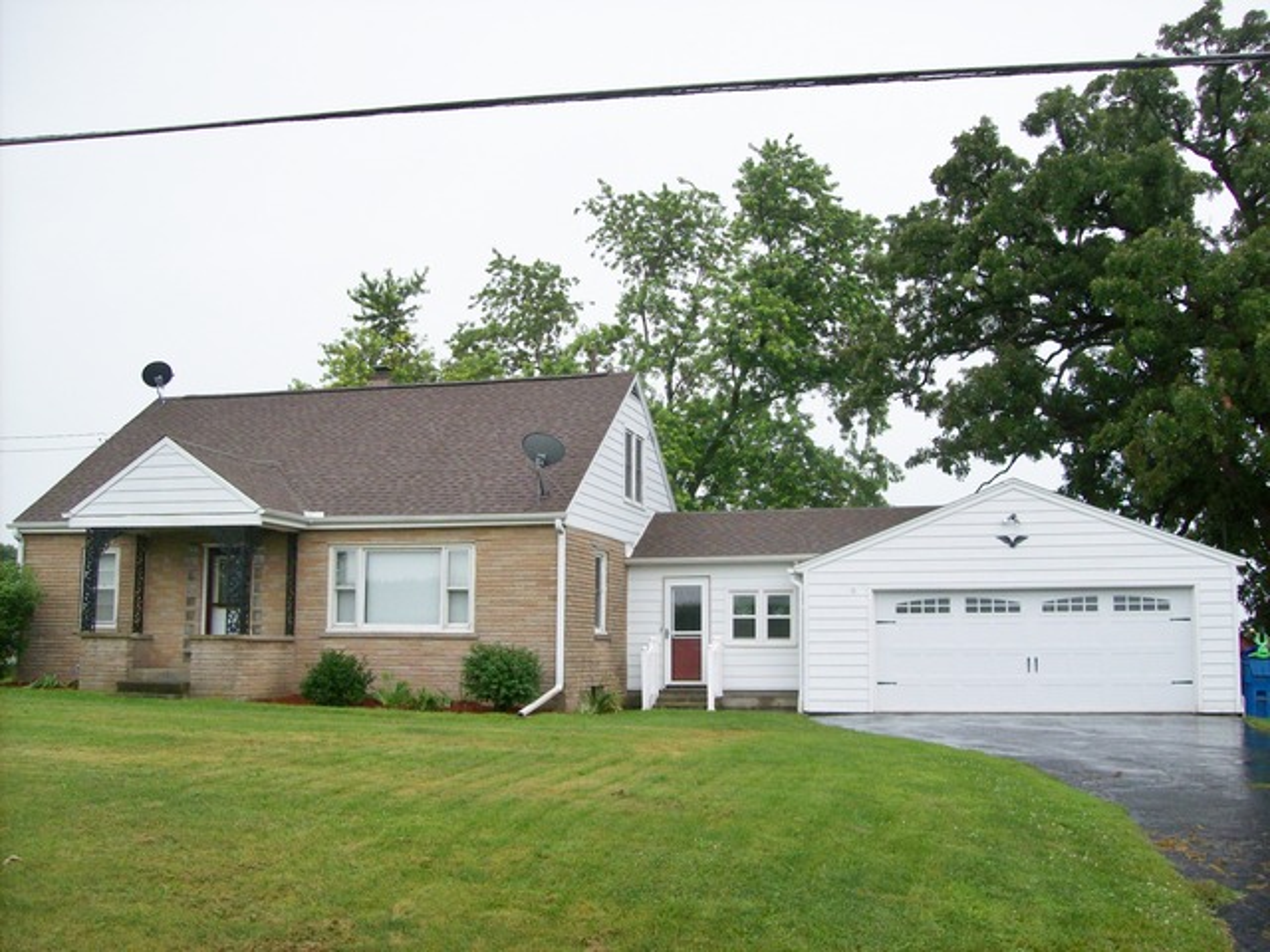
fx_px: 1321
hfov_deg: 51.4
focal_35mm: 36
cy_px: 476
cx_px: 635
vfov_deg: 39.7
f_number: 2.7
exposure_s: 1/487
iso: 80
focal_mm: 6
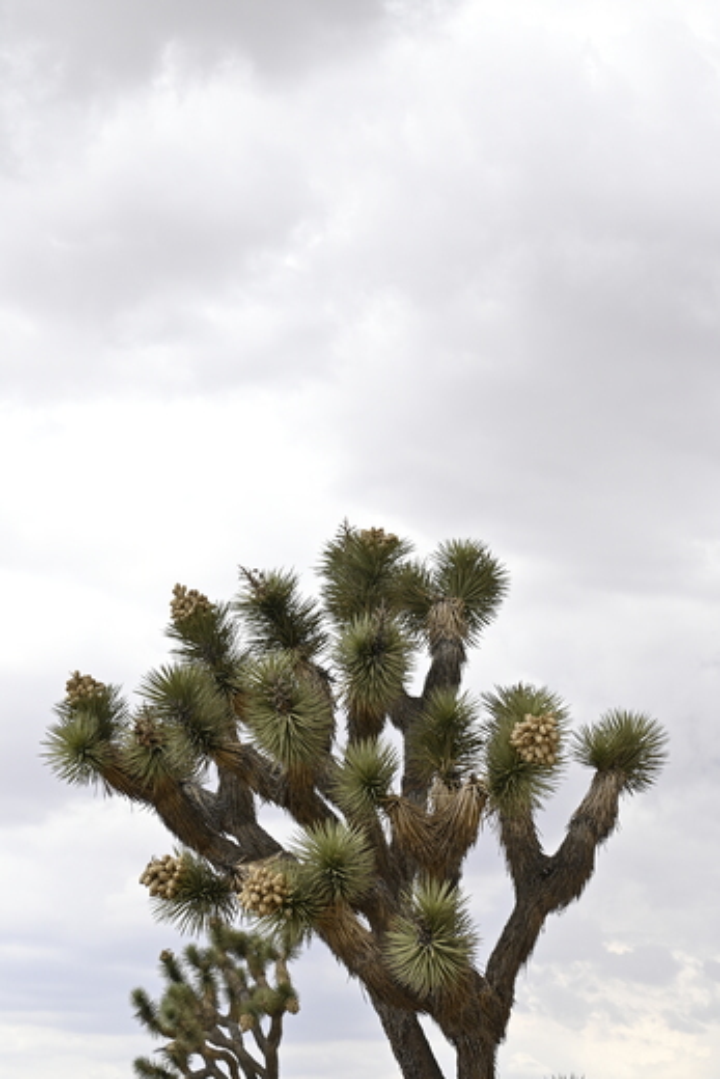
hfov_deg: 18.2
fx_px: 2248
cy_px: 540
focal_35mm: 75
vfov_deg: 27.0
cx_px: 360
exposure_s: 1/500
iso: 200
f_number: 6.3
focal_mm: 50
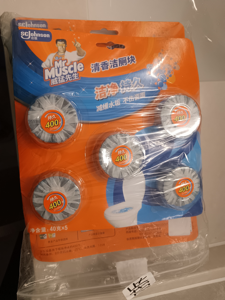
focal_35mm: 25
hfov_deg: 54.9
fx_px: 217
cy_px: 150
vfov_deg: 69.4
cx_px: 112
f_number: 1.8
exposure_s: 1/25
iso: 1730
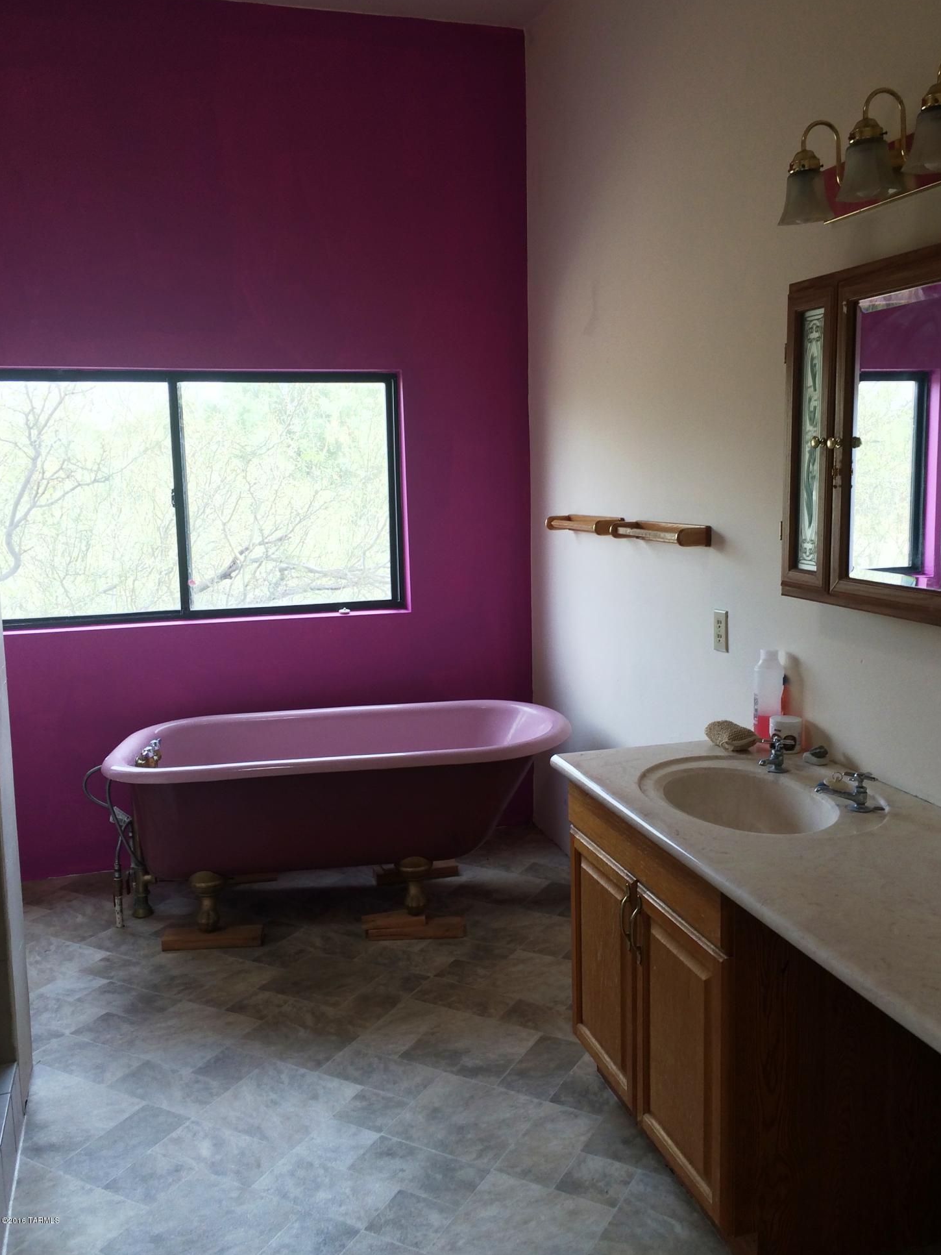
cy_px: 612
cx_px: 485
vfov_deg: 60.0
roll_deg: +3.0
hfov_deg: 46.8
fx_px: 1087
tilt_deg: -8.5
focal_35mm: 30
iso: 40
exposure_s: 1/120
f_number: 2.2
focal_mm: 4.15
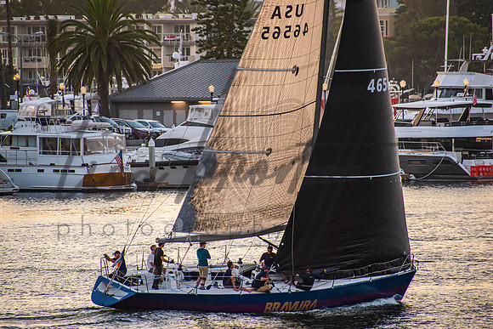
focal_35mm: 450
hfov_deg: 4.6
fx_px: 6164
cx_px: 246
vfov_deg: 3.1
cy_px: 164
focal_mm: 300
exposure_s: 1/160
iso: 800
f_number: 6.3
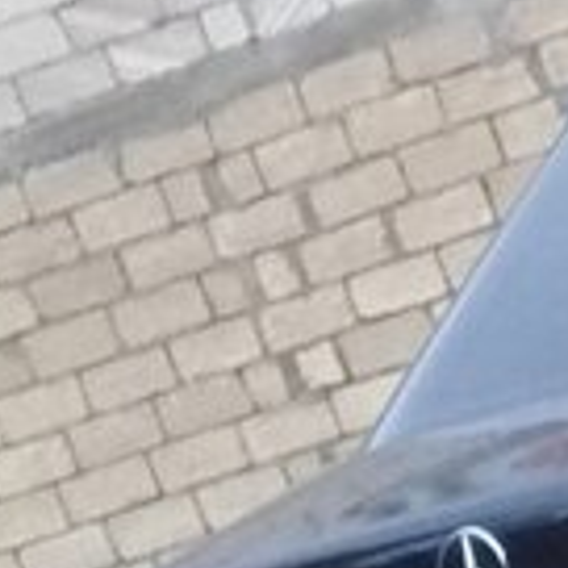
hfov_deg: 11.6
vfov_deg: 13.0
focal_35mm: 133
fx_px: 2469
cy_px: 532
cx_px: 1186
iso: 500
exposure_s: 1/17
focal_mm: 3.3
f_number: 2.2
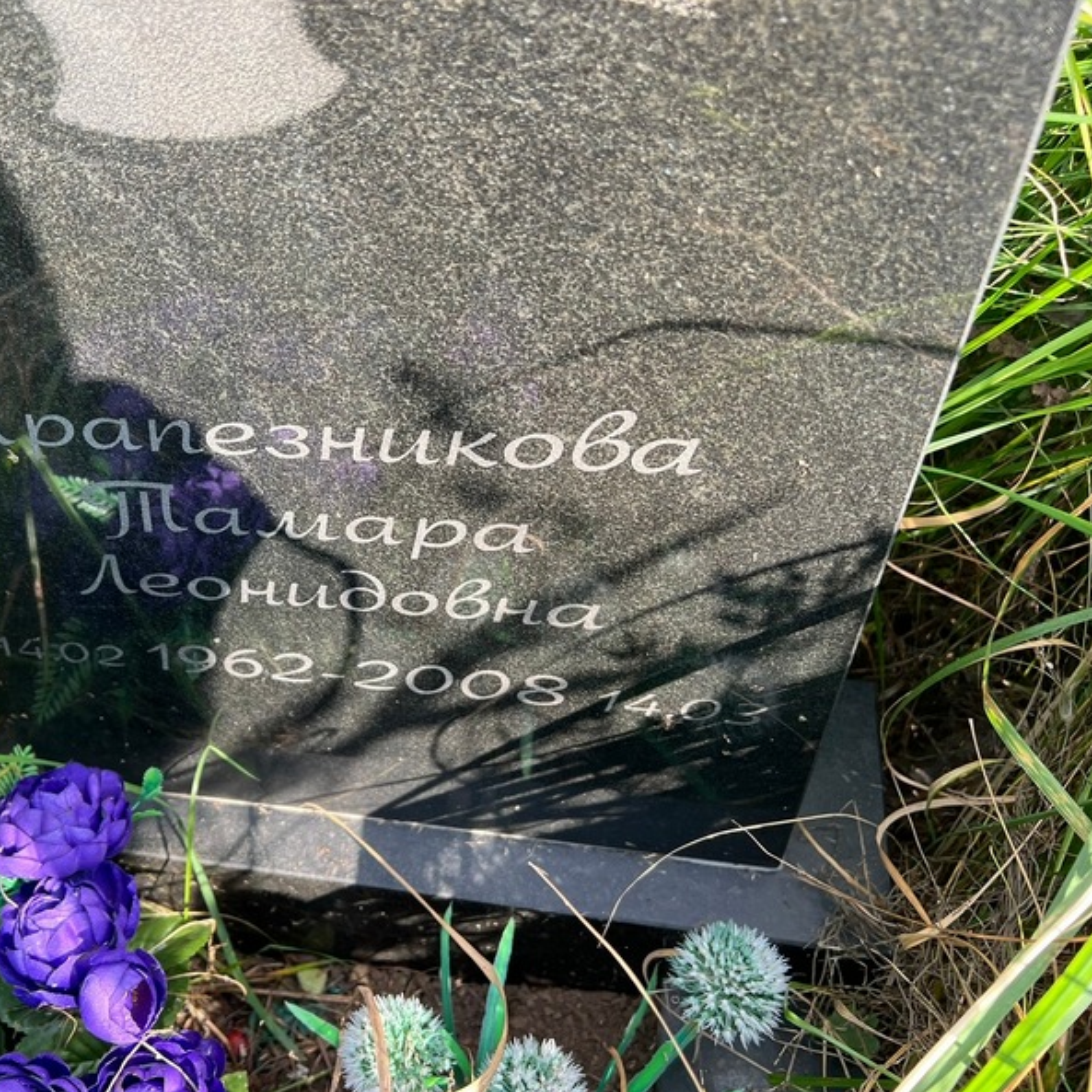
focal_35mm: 31
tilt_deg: -50.2
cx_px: 361
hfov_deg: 51.5
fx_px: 1106
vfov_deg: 52.5
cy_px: 551
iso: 50
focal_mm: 5.7
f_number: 1.5
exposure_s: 1/323
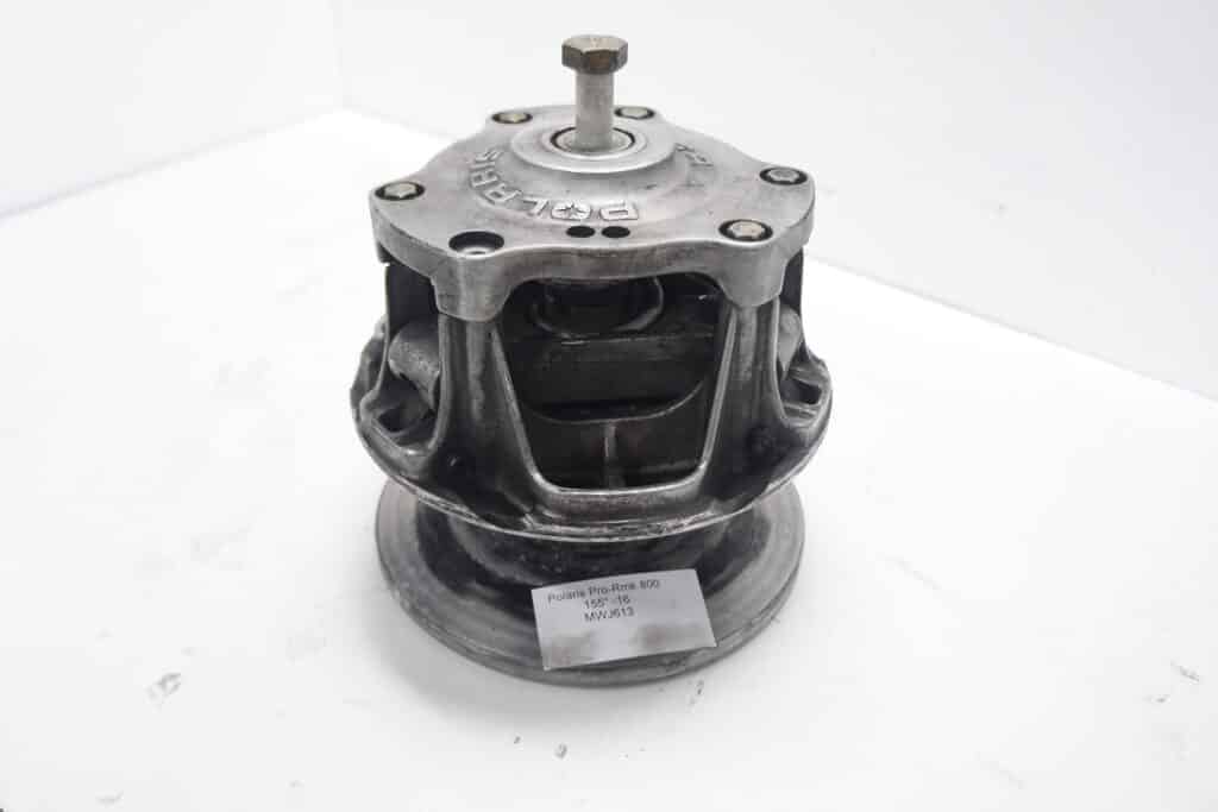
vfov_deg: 47.9
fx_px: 914
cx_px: 609
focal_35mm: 27
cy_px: 406
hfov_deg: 67.4
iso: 320
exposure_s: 1/60
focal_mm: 18
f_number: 3.5
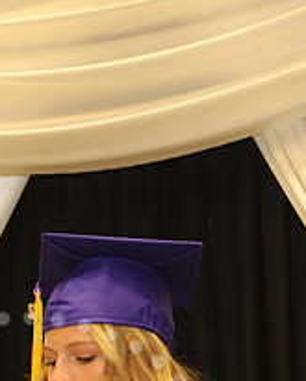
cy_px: 533
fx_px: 2534
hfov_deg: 6.9
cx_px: 26
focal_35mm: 224
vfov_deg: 8.5
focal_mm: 85
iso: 1600
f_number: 5.6
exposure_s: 1/80
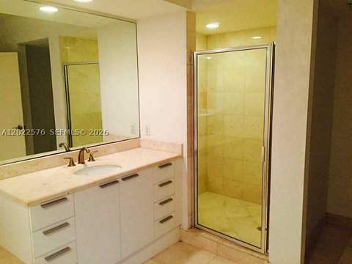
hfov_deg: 61.7
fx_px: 295
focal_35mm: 29
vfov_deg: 48.2
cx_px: 176
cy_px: 132
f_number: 2.2
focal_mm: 4.15
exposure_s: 1/30
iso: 160
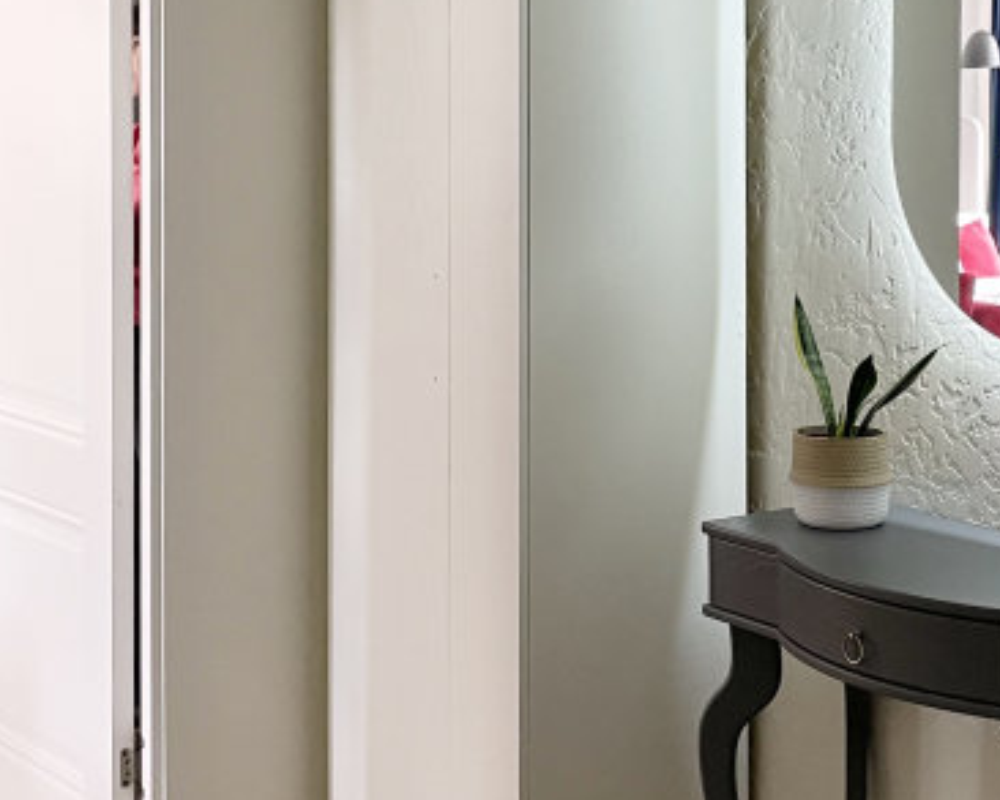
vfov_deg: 21.1
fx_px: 2102
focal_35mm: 71
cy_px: 71
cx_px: 623
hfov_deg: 26.7
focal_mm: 4.2
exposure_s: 1/50
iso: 125
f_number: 1.6
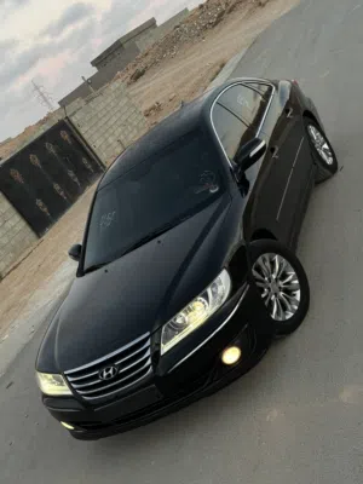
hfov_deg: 30.3
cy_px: 242
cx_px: 182
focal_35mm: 48
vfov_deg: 39.7
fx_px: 671
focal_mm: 6.86
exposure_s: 1/85
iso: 80
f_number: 1.78
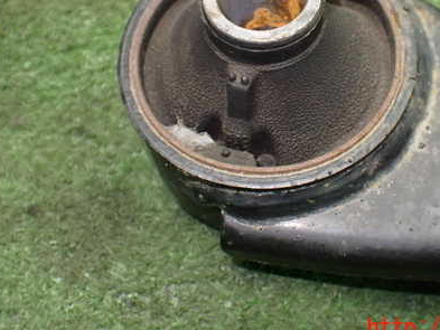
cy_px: 91
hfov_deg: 34.7
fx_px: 699
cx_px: 284
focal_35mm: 55
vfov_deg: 26.3
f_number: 2.5
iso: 800
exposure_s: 1/100
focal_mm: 6.37
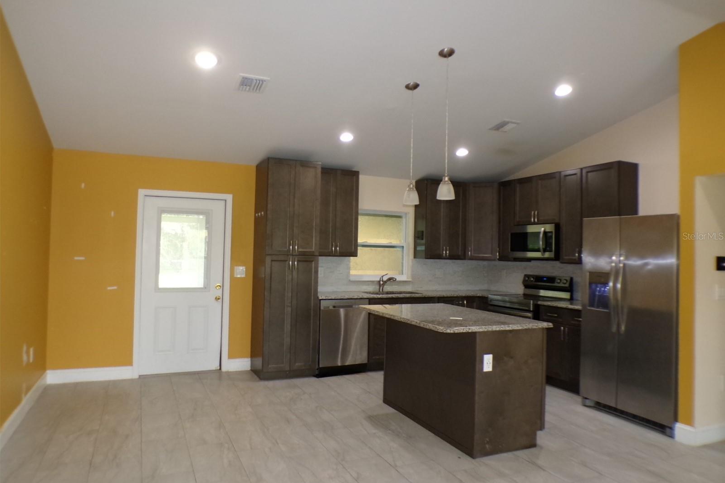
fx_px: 503
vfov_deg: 51.3
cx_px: 362
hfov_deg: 71.5
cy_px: 236
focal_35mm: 25
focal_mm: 4.3
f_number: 3
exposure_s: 1/34
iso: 247
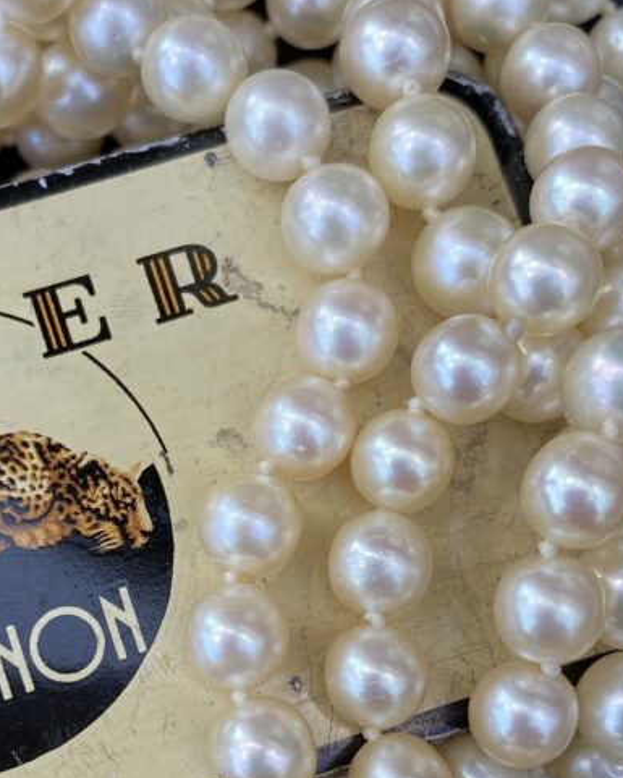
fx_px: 1244
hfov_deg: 27.8
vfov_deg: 34.2
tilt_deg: -81.6
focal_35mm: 54
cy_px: 564
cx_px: 178
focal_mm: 4.25
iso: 32
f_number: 1.8
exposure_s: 1/166
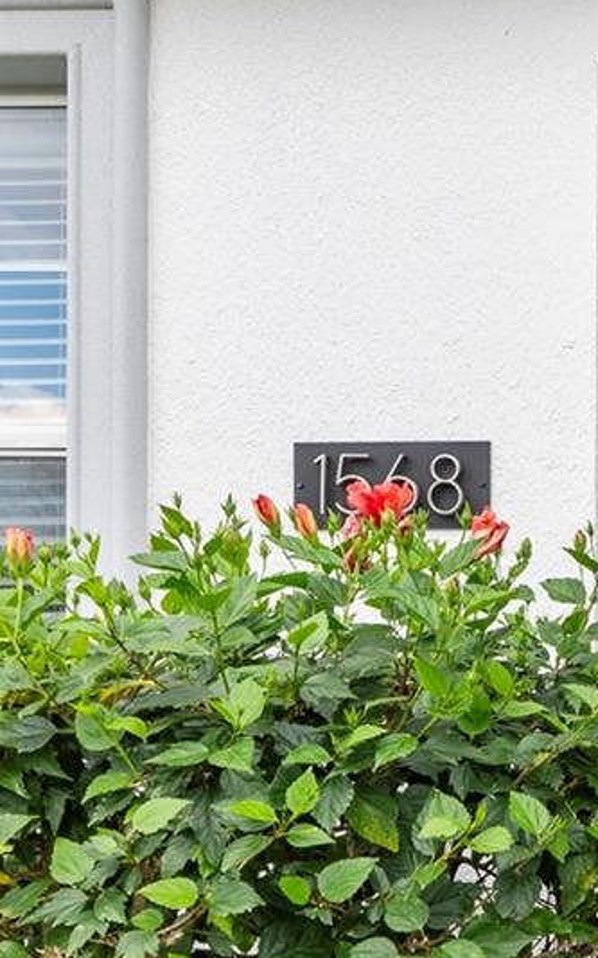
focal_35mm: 49
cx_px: 948
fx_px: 1278
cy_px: 696
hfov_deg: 21.2
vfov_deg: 40.1
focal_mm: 16
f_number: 8
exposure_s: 1/10
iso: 100
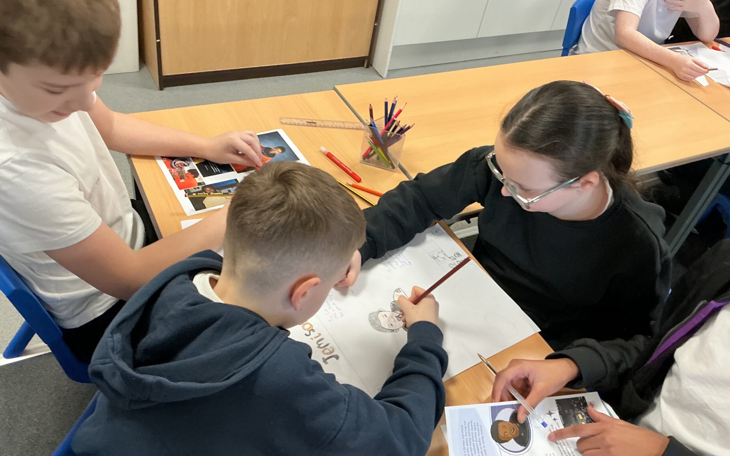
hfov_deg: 61.2
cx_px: 365
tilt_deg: -40.7
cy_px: 215
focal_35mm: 31
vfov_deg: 40.6
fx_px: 617
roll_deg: -12.8
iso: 125
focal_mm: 3
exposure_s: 1/60
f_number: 1.8
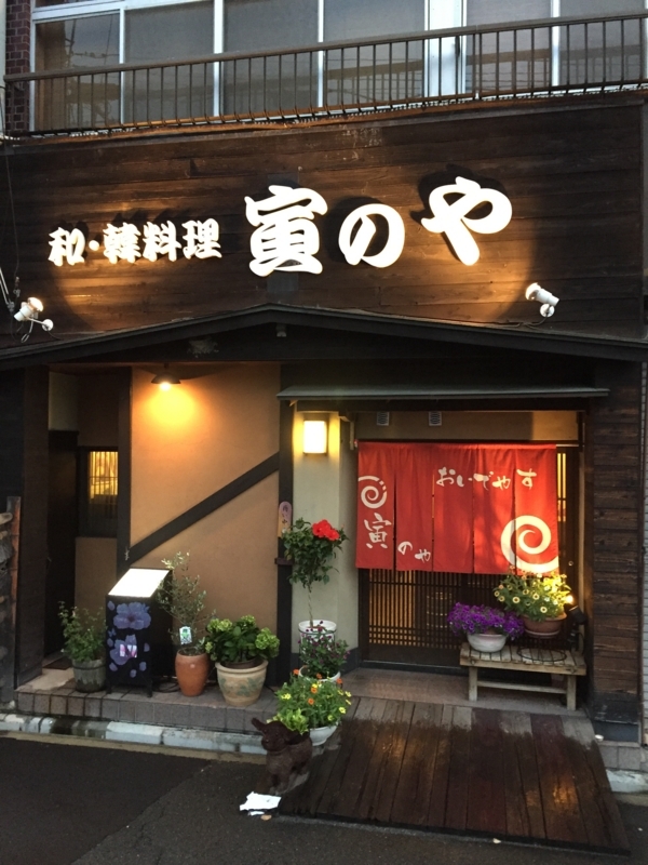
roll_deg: +0.9
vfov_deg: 61.7
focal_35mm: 29
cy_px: 432
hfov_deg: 48.2
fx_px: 724
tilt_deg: +3.0
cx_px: 324
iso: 250
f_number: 2.2
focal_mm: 4.15
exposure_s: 1/20
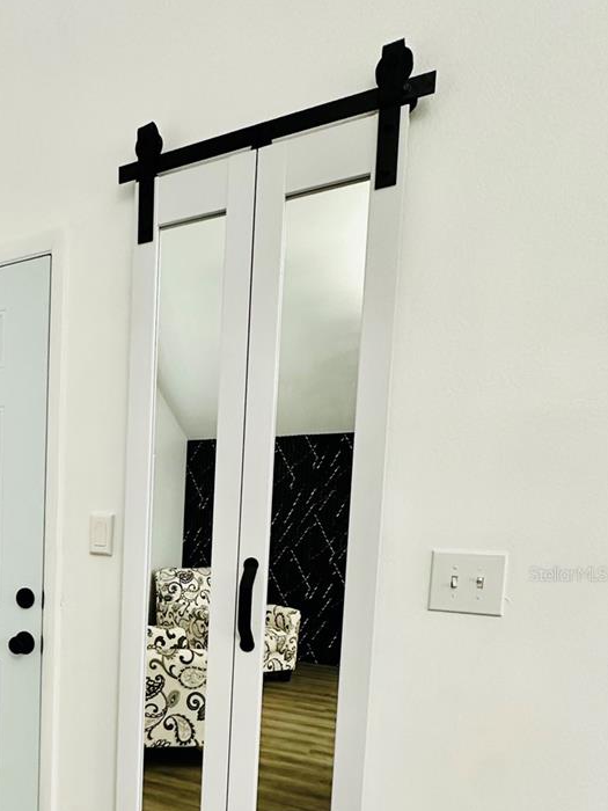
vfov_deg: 68.5
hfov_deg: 51.8
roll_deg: -1.7
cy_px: 573
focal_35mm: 24
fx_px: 562
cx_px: 90
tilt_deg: -4.3
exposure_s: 1/60
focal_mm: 2.22
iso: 400
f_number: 2.2
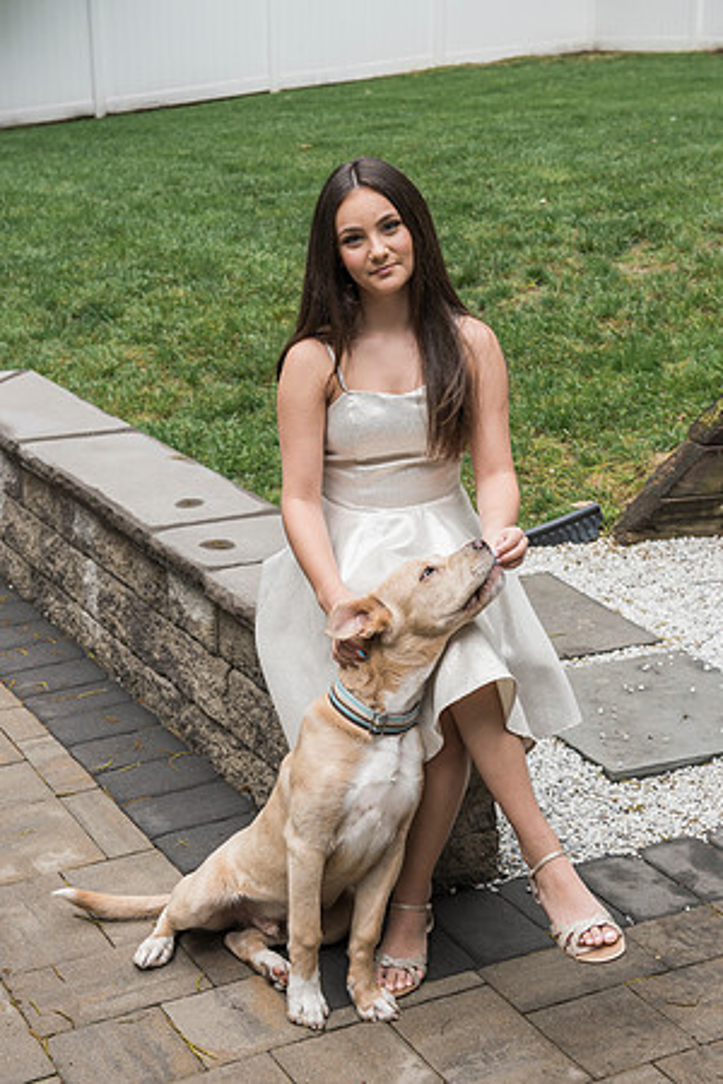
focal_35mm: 56
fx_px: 1687
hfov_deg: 24.2
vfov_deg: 35.6
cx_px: 362
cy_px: 542
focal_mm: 56
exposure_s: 1/160
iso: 250
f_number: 7.1
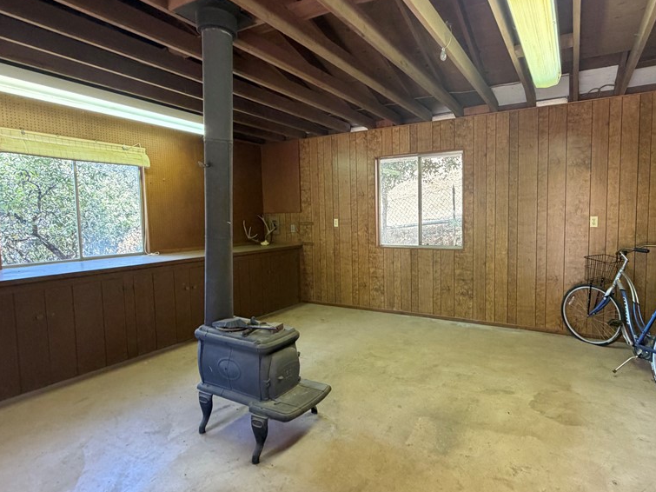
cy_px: 241
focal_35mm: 19
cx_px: 401
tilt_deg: -4.7
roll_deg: +1.4
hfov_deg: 83.4
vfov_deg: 68.7
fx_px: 360
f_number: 2.2
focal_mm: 2.22
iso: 250
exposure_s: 1/120
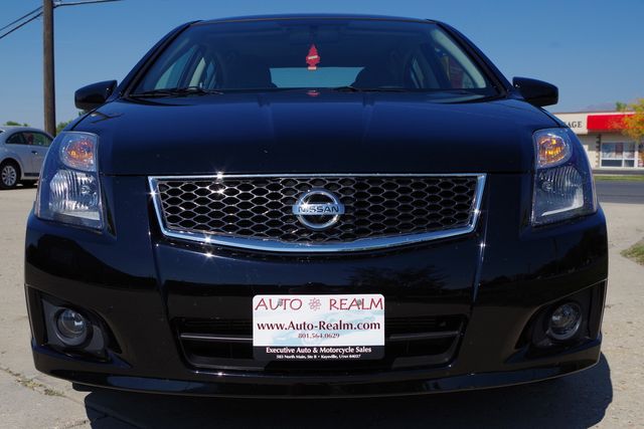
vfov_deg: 31.9
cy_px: 214
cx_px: 322
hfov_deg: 46.4
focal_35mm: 42
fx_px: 751
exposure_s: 1/500
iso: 200
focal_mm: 28.13
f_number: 9
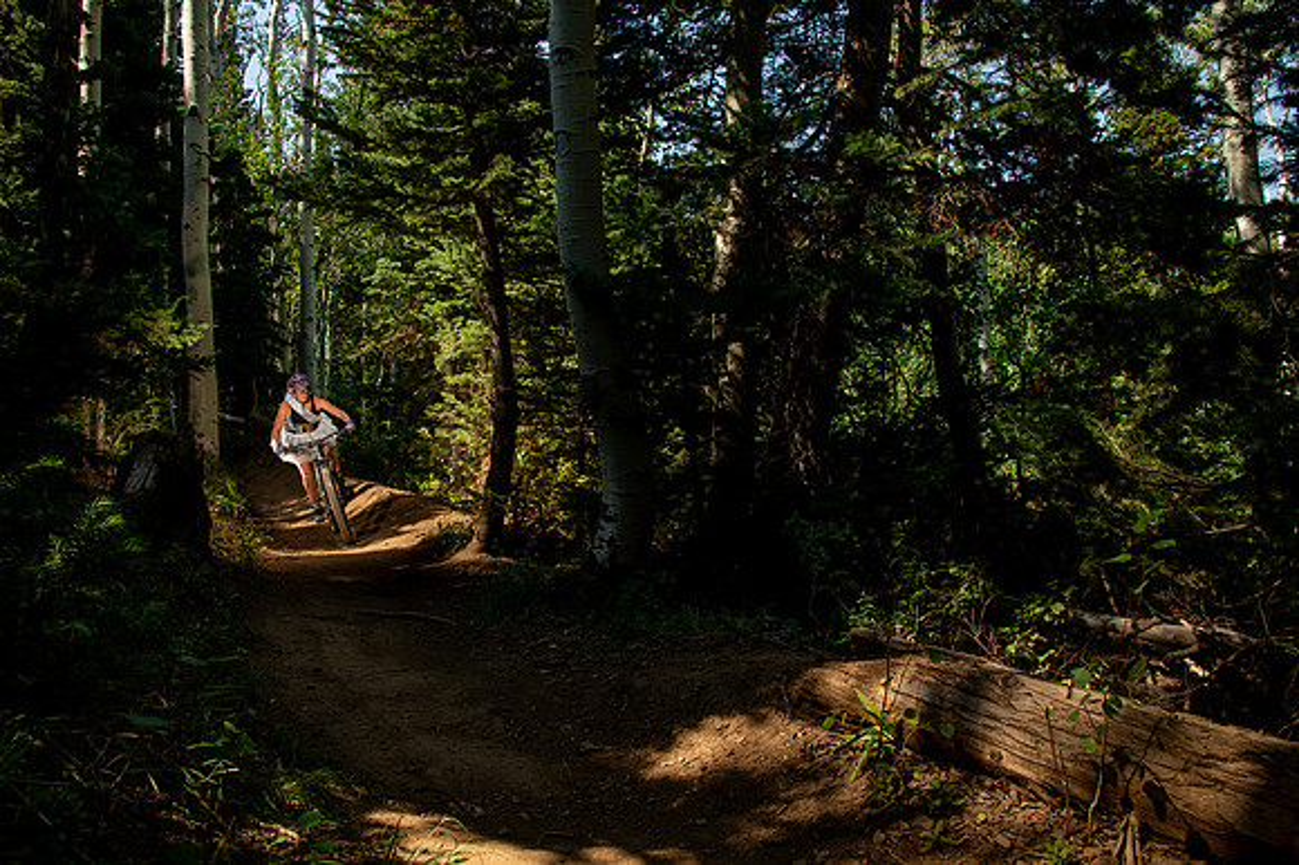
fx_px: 966
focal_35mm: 27
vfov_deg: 48.2
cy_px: 431
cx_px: 627
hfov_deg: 67.8
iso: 500
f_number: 10
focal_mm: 24
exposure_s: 1/320
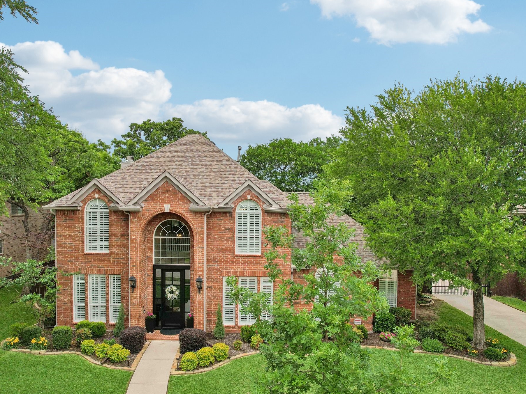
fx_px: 365
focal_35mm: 24
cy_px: 197
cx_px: 249
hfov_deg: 71.5
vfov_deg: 56.8
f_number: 2.8
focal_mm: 8.4
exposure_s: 1/2000
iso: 110
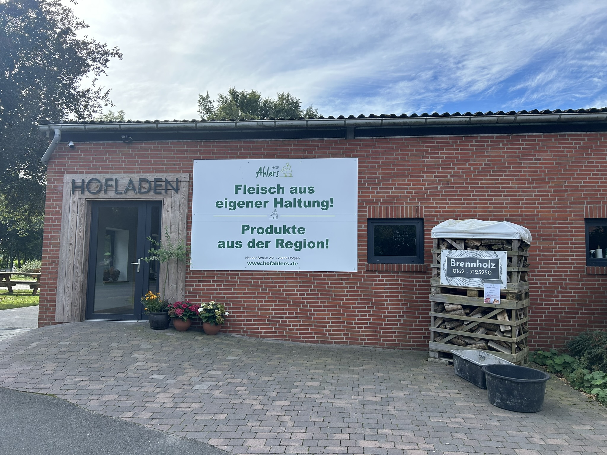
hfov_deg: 67.3
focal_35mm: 26
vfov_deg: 53.1
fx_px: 456
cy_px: 228
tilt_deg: +4.4
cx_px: 304
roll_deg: -1.1
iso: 50
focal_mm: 5.7
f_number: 1.5
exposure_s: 1/2208
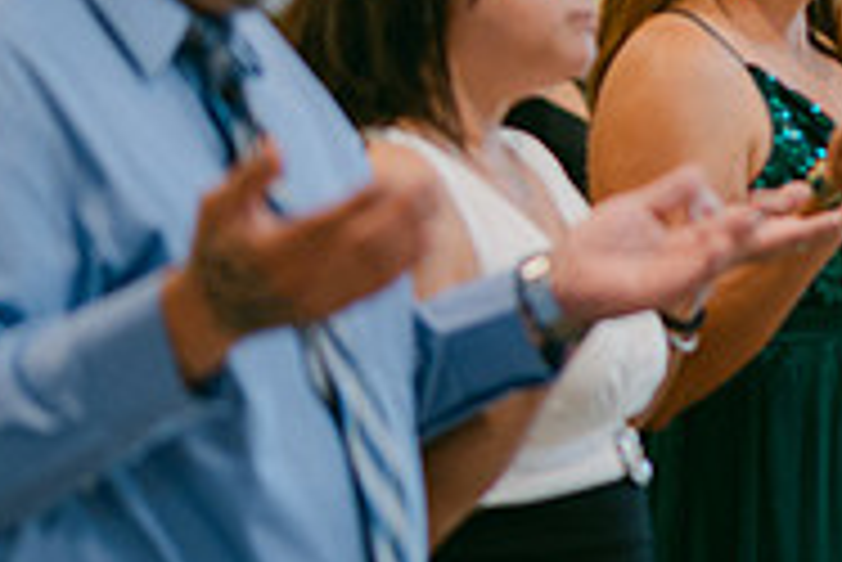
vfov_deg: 5.2
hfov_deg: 7.8
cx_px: 1022
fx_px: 6156
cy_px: 153
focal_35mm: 263
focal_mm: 85
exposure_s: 1/125
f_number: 1.8
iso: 320
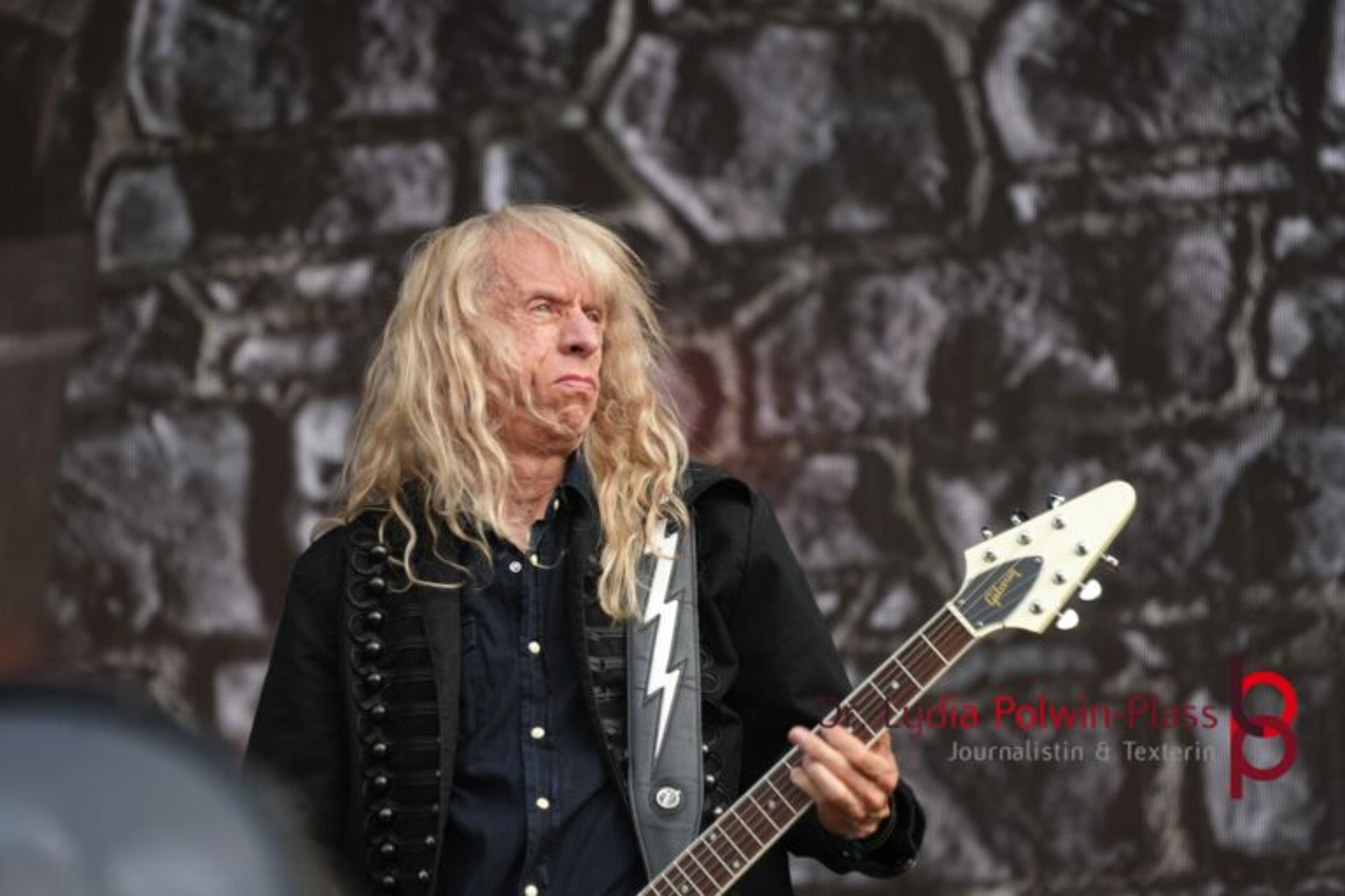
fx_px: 8237
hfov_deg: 9.3
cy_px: 448
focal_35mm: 220
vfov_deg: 6.2
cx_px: 672
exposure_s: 1/250
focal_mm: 147
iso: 250
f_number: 5.6
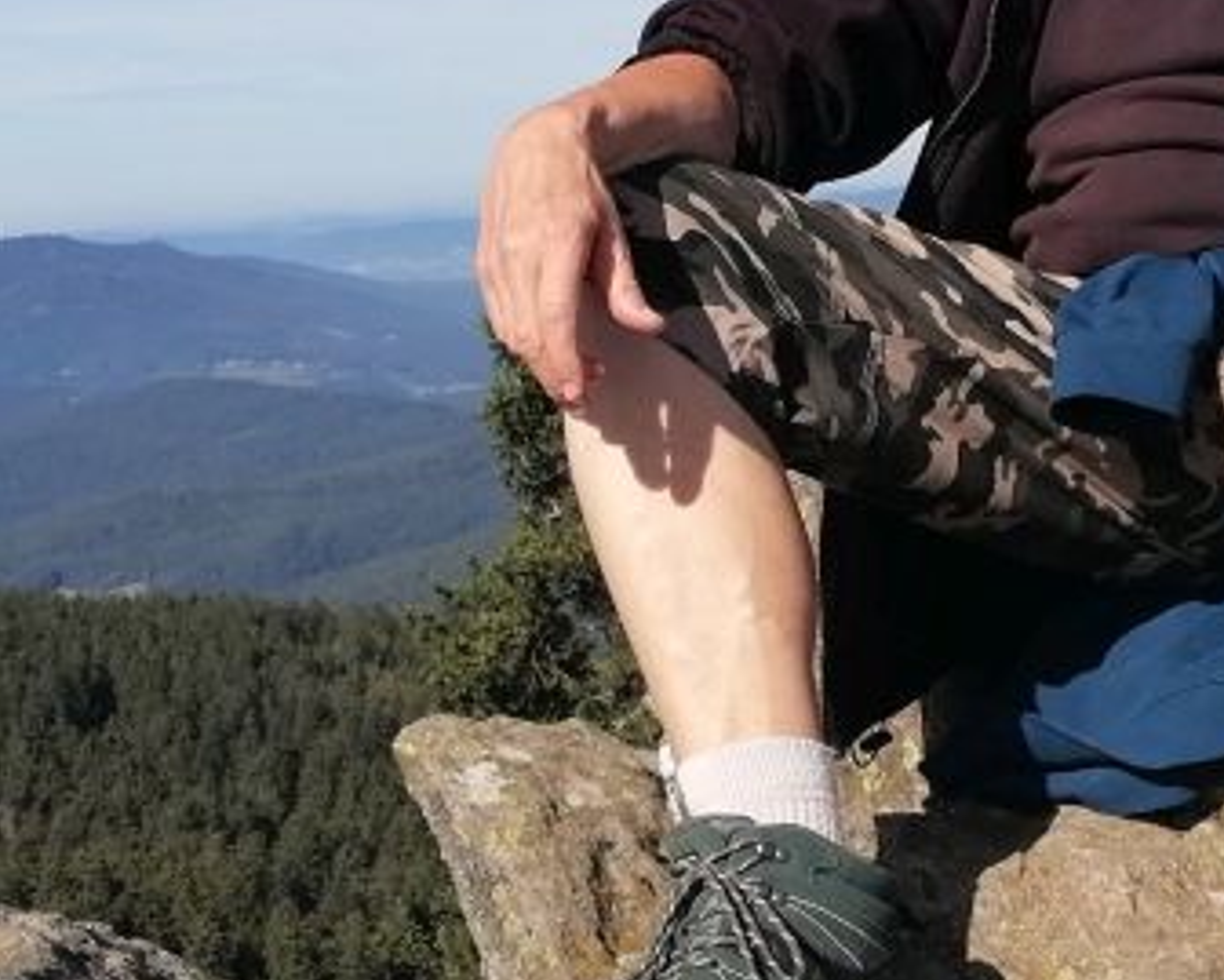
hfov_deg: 20.3
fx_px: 3406
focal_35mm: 94
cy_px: 434
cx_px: 780
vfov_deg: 16.4
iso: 50
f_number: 1.8
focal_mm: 4.75
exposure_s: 1/2151
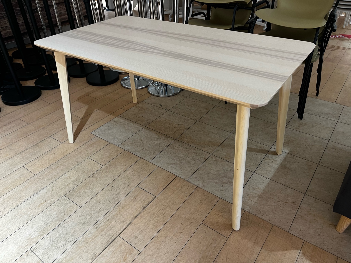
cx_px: 176
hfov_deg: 67.3
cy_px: 132
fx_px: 264
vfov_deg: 53.0
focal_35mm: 26
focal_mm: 5.1
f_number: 1.6
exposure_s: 1/50
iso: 100
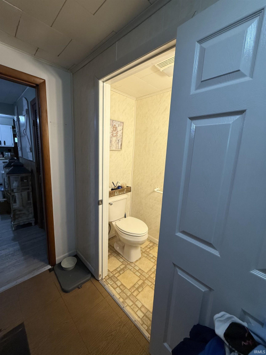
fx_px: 143
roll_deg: -2.6
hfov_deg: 85.7
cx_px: 133
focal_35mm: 14
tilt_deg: -10.2
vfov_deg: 102.1
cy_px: 178
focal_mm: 2.22
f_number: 2.2
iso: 160
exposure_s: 1/120
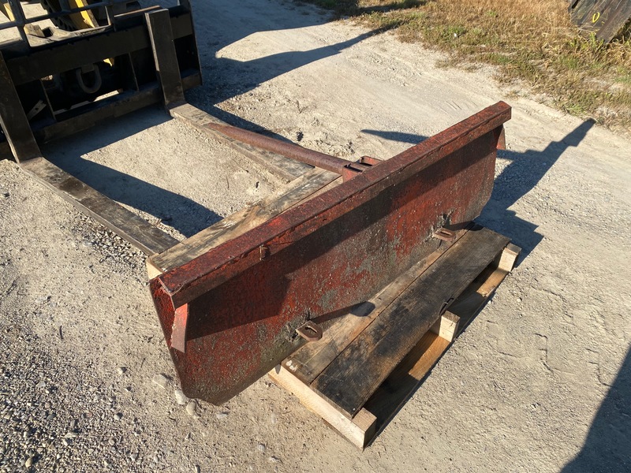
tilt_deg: -38.2
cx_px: 316
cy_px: 236
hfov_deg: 67.3
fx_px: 474
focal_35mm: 26
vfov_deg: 53.1
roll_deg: -1.0
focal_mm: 4.25
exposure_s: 1/1779
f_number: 1.8
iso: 32
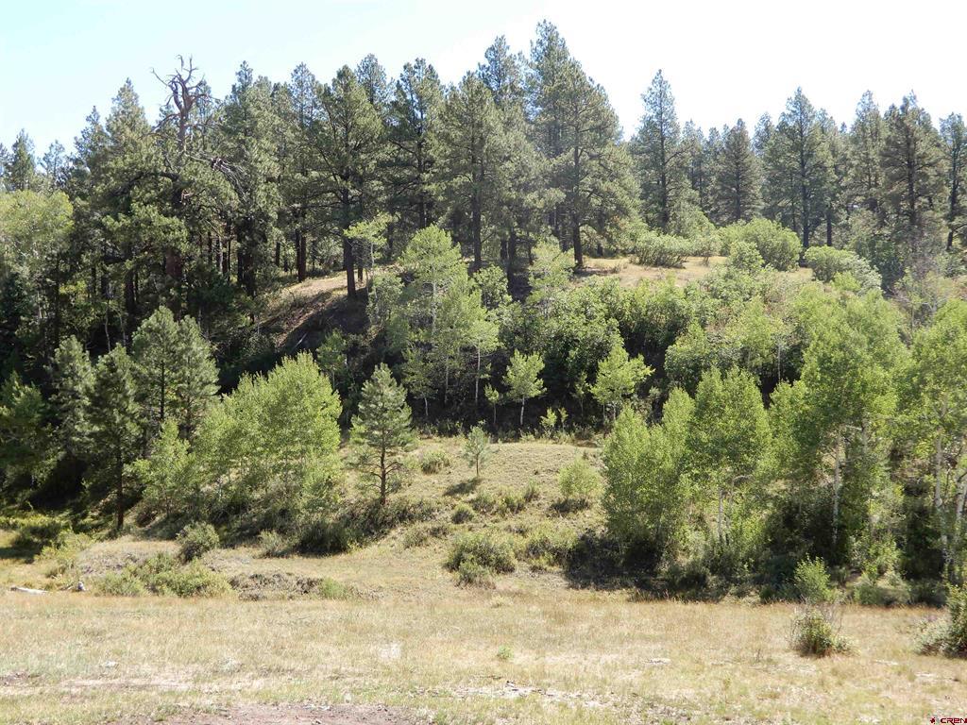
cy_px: 362
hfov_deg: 44.8
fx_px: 1173
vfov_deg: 34.3
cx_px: 484
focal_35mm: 42
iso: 80
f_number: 4
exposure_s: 1/200
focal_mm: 7.5
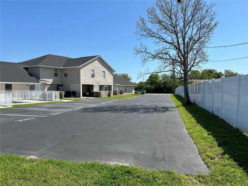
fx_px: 186
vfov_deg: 53.1
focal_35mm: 26
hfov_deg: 67.3
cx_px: 124
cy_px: 93
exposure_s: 1/4630
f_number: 1.5
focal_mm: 5.7
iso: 50
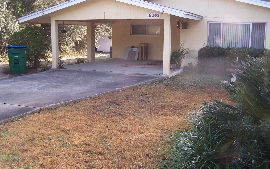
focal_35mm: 41
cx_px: 134
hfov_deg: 48.2
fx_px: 302
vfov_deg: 31.2
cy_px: 77
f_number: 2.8
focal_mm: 6.3
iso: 80
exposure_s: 1/125
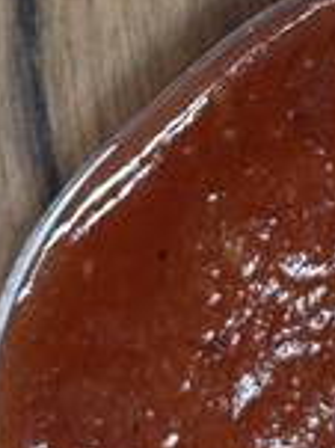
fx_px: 3011
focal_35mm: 233
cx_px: 424
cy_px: -182
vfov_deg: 8.4
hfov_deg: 6.3
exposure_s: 1/60
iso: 125
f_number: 1.78
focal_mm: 6.76
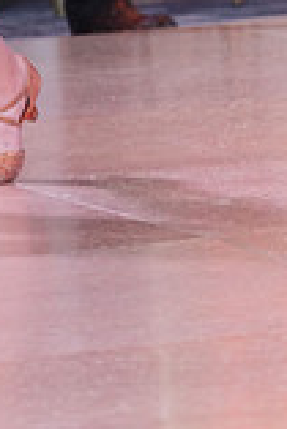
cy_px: -309
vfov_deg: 3.7
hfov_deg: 2.5
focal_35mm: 549
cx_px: -12
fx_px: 6550
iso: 2500
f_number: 5.6
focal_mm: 149
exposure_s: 1/250
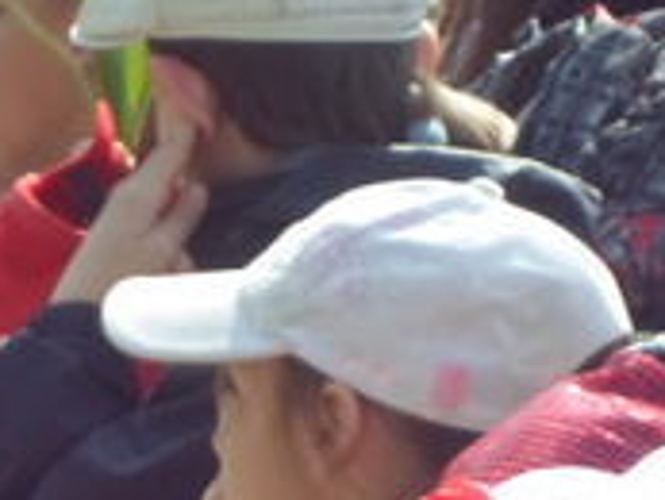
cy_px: 712
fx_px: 11092
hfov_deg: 3.4
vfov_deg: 2.6
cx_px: 273
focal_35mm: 577
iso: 80
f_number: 6.3
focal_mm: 22.5
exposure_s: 1/90
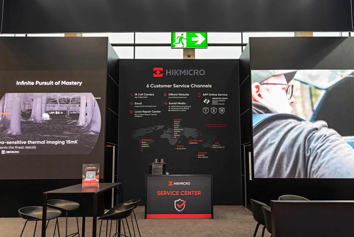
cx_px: 177
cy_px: 118
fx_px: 236
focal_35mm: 24
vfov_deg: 53.2
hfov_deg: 73.7
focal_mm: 24
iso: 400
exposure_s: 1/30
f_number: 5
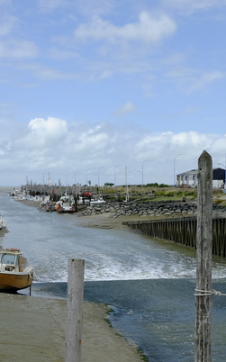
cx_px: 148
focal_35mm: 71
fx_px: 700
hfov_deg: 18.3
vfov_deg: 28.9
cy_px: 227
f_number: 8
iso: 400
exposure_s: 1/220
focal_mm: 23
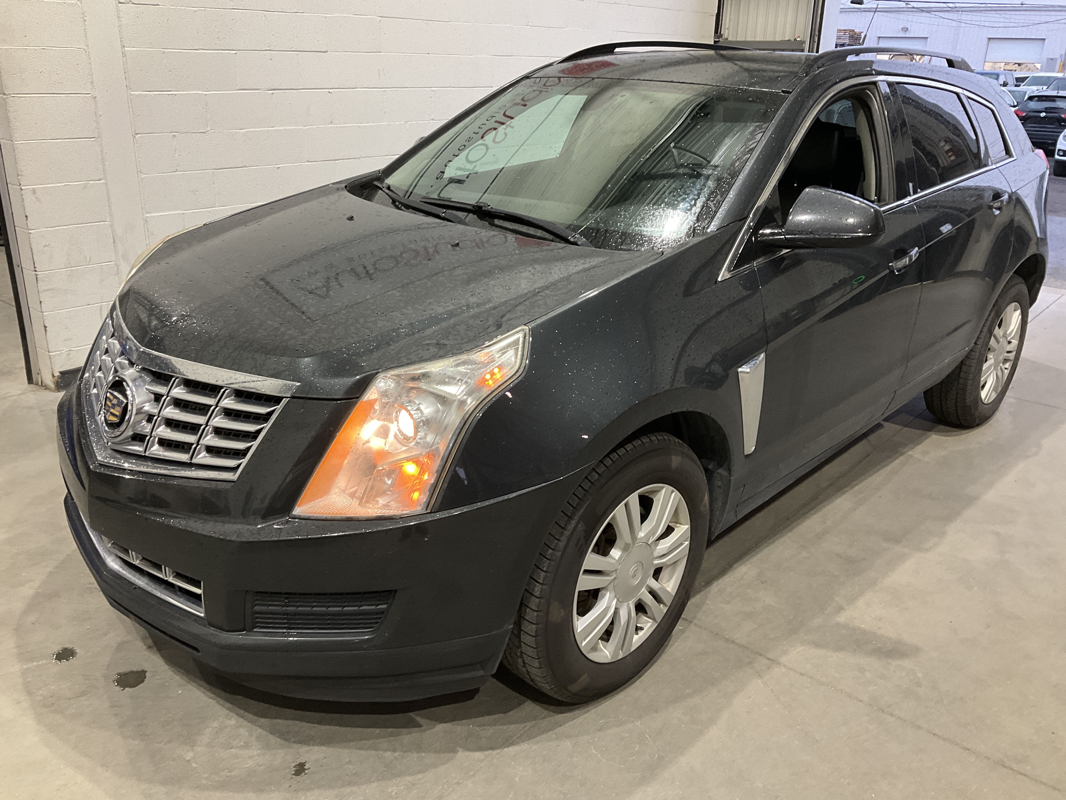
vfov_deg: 48.2
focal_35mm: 29
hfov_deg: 61.7
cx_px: 533
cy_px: 400
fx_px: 893
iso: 100
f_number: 1.8
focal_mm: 3
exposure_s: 1/60
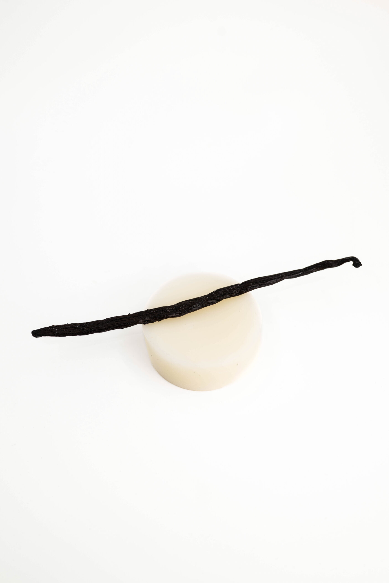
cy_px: 292
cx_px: 194
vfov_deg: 39.6
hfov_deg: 27.0
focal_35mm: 50
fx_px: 810
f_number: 4.5
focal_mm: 50
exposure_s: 1/200
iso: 100
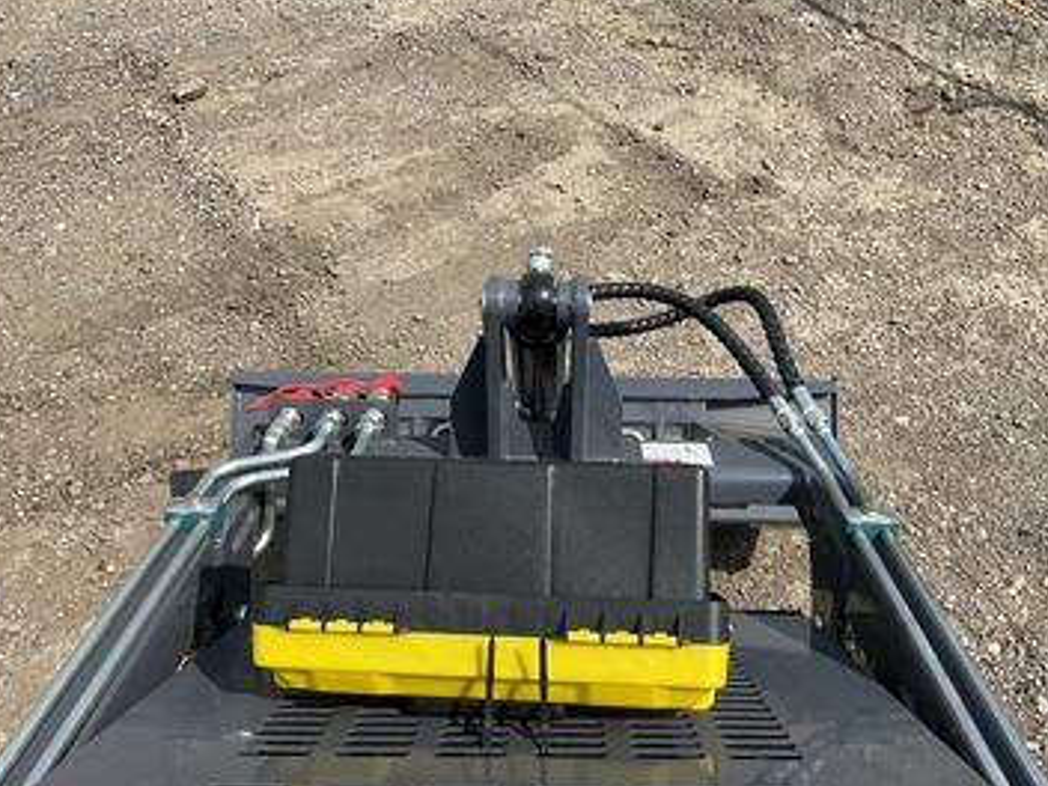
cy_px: 381
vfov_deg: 42.9
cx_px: 554
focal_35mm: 33
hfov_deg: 55.3
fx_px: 999
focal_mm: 3
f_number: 1.8
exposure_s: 1/1912
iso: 25
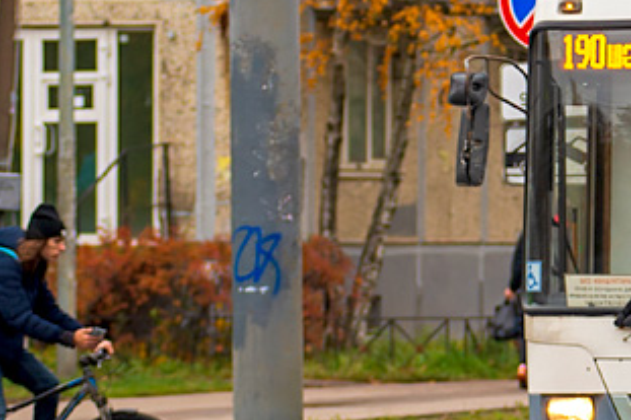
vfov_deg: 3.6
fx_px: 6762
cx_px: 923
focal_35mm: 386
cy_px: 116
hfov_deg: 5.3
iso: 200
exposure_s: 1/400
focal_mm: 100
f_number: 3.2
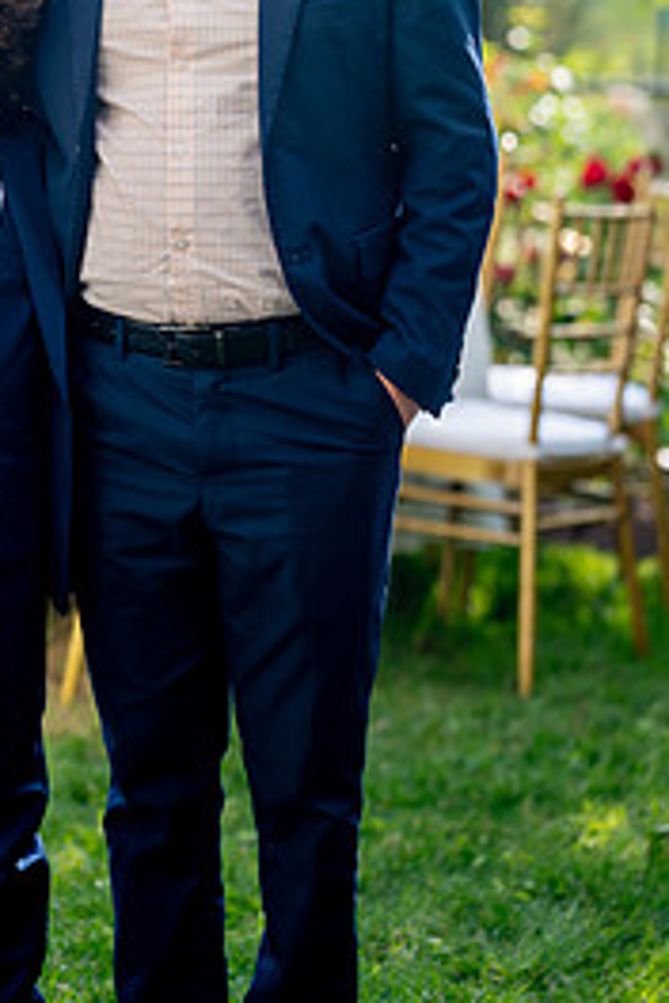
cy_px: 220
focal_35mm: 114
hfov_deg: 12.0
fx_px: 3178
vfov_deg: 17.8
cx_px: 156
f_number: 2
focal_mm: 67
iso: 320
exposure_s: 1/2500
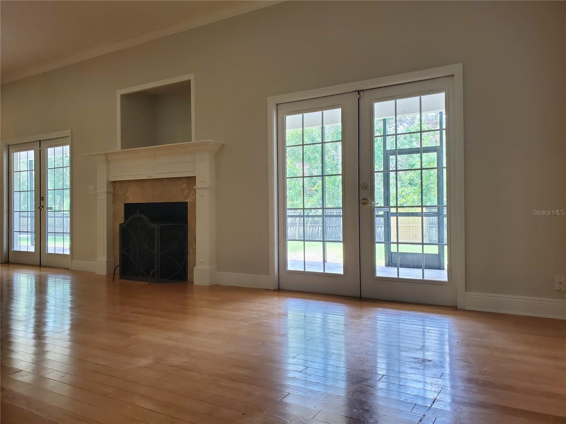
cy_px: 212
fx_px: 425
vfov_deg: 53.1
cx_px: 283
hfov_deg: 67.3
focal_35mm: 26
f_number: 2.4
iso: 320
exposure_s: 1/120
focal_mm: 4.3
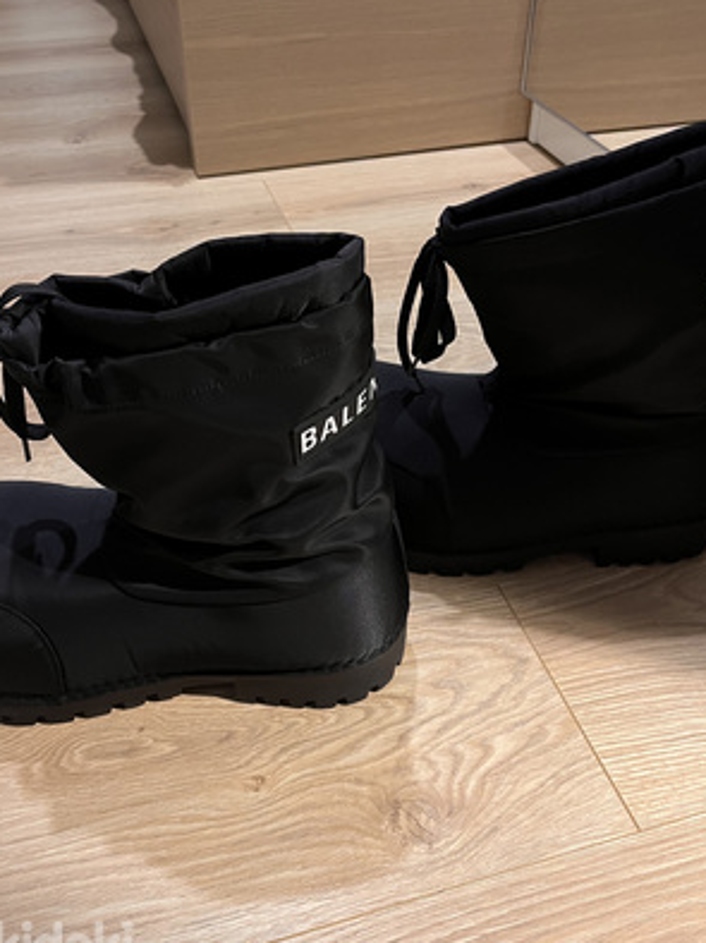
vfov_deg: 55.3
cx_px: 343
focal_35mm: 33
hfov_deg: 42.9
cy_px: 428
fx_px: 898
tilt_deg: -37.4
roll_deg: +0.2
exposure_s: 1/40
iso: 640
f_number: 1.6
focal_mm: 5.1
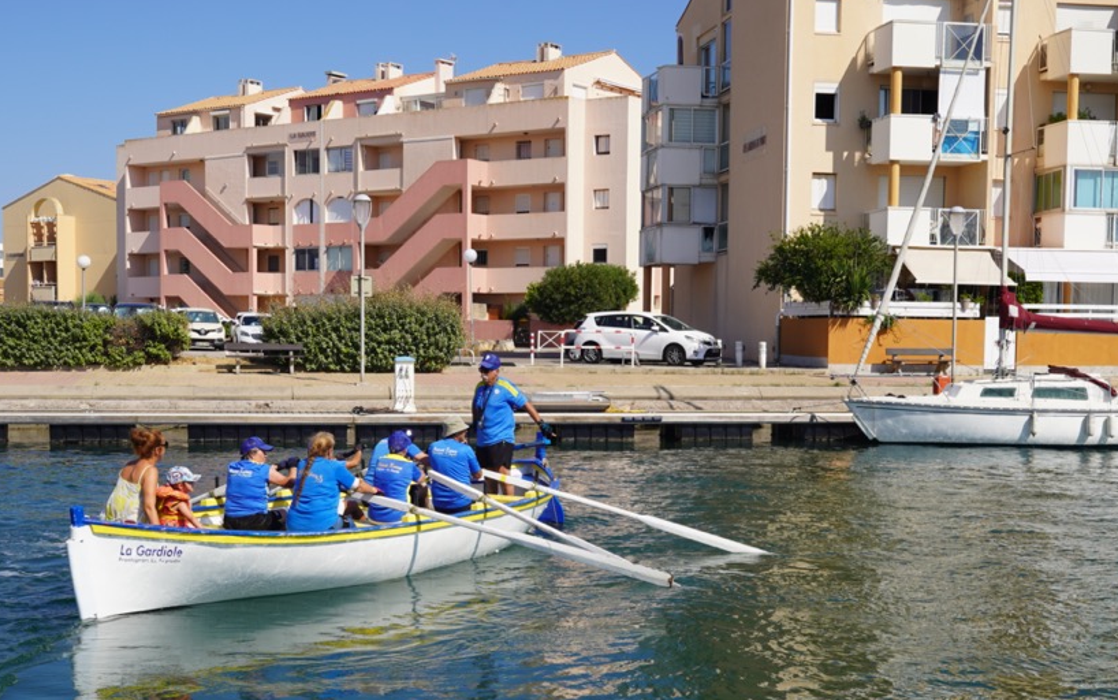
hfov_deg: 38.7
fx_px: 1589
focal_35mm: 52
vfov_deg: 24.7
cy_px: 460
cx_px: 499
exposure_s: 1/200
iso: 100
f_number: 10
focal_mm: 32.7
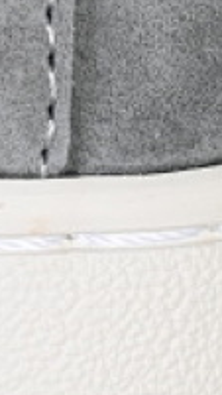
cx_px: -147
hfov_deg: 2.9
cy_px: -195
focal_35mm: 423
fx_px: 4429
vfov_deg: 5.1
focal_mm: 50
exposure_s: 1/60
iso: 160
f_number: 7.1
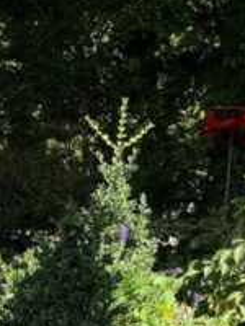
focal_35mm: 123
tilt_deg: -10.7
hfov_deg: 8.9
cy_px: 346
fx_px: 1161
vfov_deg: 15.6
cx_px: -577
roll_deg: -0.1
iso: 80
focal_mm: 6.76
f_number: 1.78
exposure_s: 1/995
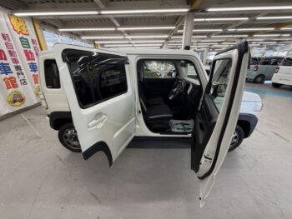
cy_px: 110
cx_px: 146
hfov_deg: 102.0
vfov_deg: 85.7
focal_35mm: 14
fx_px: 118
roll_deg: +1.5
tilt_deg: -20.1
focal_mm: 2.22
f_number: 2.2
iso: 250
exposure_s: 1/100
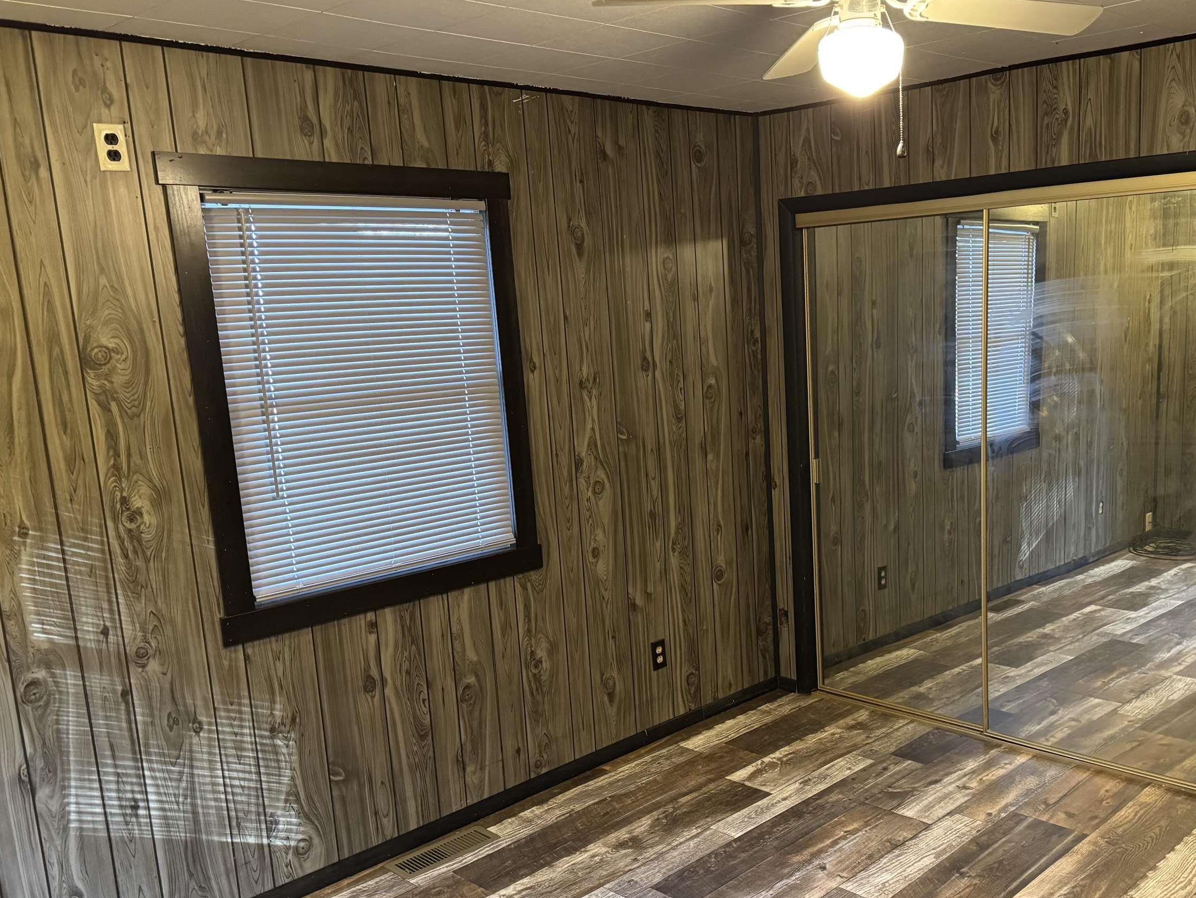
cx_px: 775
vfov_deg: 42.8
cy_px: 517
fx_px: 1140
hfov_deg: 54.5
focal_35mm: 33
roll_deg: +3.0
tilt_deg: -10.8
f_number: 1.78
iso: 800
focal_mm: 6.76
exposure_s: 1/60
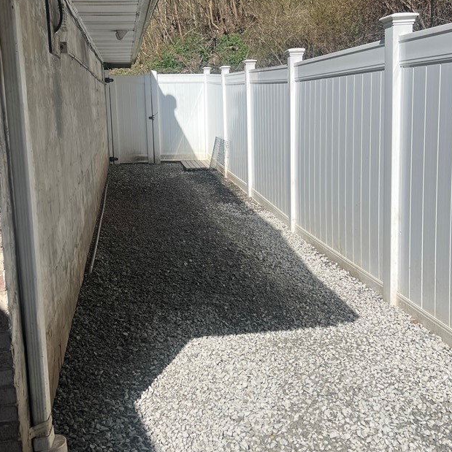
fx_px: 561
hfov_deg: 43.9
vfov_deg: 43.9
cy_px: 224
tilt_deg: -12.6
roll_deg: +0.5
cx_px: 226
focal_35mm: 38
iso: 50
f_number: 1.5
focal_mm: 5.7
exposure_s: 1/8000
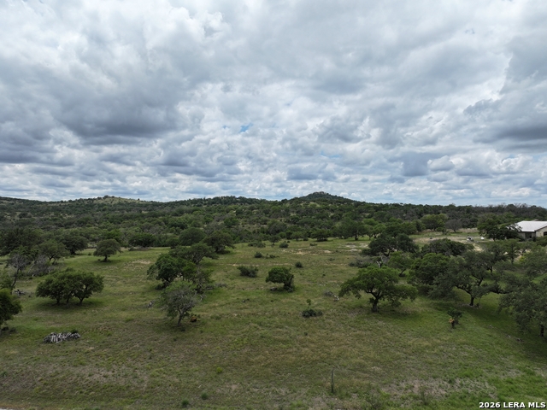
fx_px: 379
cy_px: 205
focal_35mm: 24
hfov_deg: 71.6
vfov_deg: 56.8
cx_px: 274
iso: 140
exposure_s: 1/3200
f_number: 2.8
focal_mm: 12.29
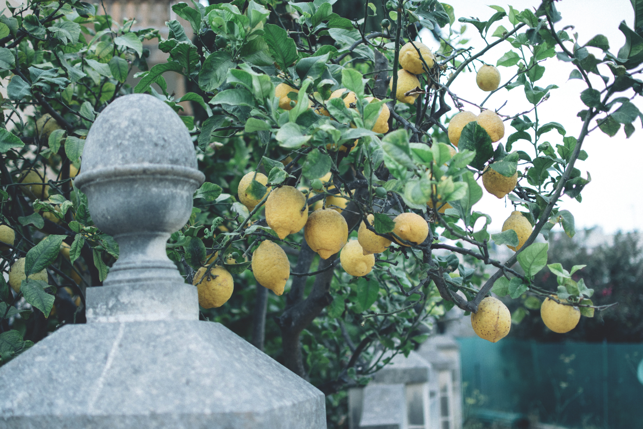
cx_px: 322
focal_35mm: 52
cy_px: 214
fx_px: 938
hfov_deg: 37.9
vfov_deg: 25.8
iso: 200
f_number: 1.8
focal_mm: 35
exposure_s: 1/640
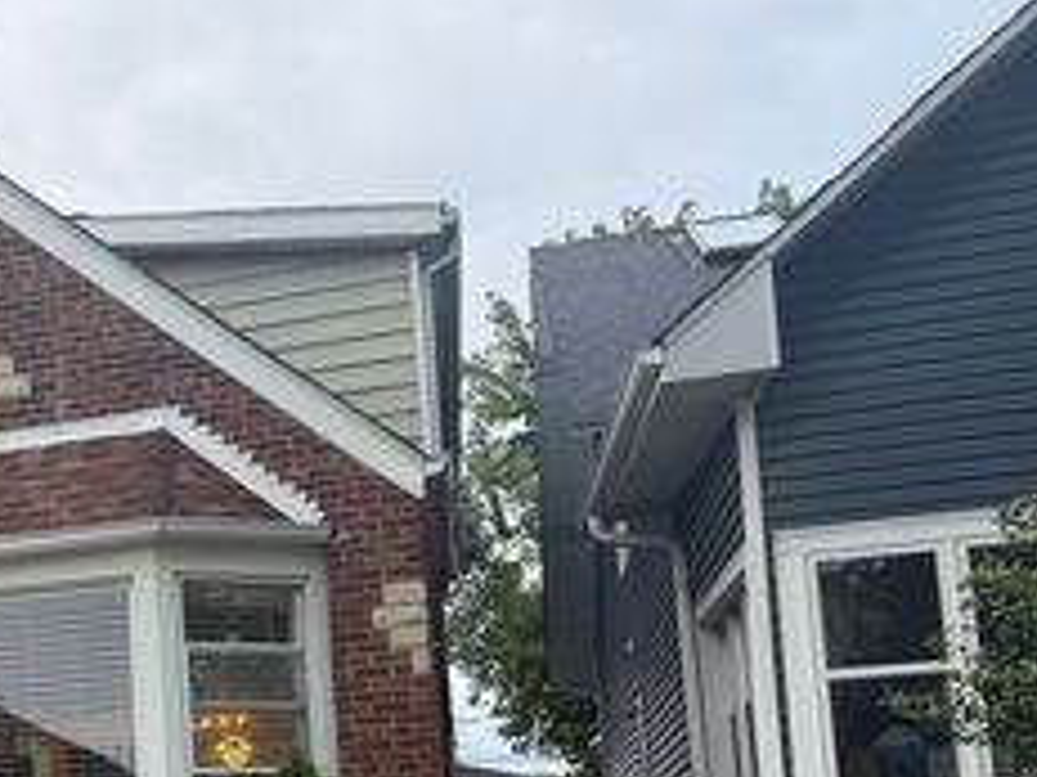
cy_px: 725
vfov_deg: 26.9
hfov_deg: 33.0
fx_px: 1557
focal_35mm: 52
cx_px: -58
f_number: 1.78
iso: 80
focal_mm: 6.76
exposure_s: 1/194
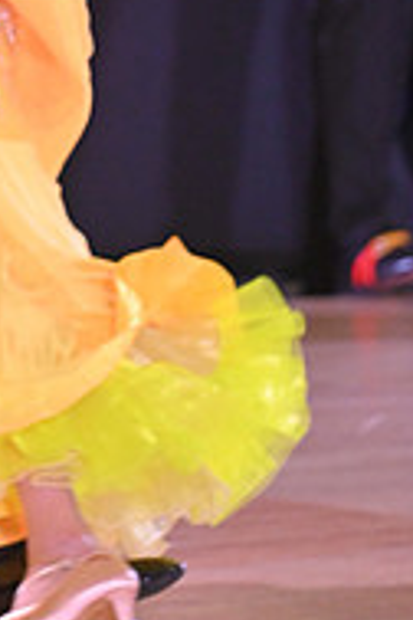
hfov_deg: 2.4
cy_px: -121
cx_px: -202
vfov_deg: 3.5
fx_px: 10014
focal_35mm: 582
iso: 3200
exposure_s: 1/320
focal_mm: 190
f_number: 5
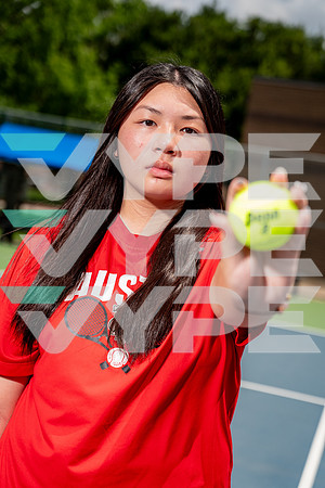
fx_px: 934
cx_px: 162
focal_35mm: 69
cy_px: 244
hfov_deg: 19.7
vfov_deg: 29.2
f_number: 4
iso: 100
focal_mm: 69
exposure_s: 1/1250
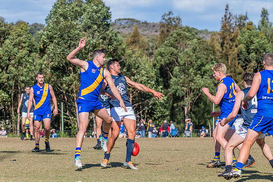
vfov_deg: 7.4
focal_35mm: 185
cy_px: 84
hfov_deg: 11.1
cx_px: 125
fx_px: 1407
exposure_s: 1/2000
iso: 800
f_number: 9
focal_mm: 170
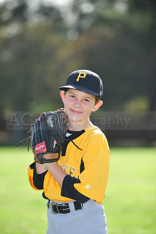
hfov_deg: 6.9
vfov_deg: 10.3
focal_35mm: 200
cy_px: 117
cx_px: 78
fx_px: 1301
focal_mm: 200
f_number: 4.5
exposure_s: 1/1250
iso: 400
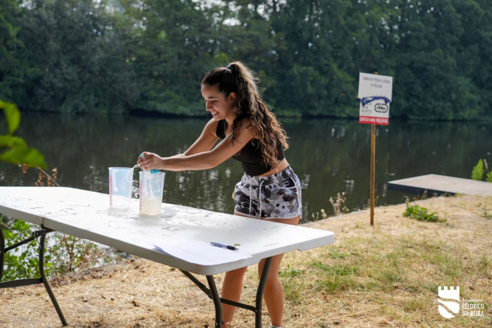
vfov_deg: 27.5
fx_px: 670
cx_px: 246
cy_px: 164
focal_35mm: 49
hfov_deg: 40.3
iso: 400
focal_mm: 49
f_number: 4
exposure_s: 1/1600
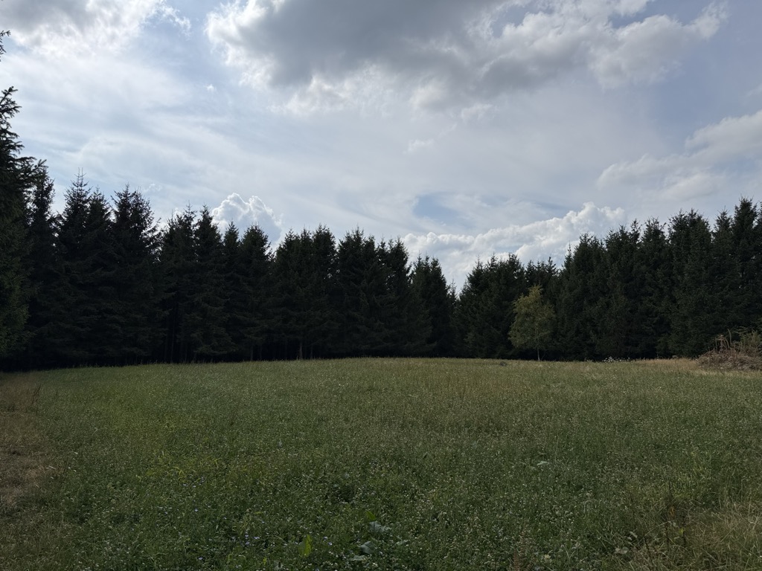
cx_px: 381
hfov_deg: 71.6
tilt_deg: +3.9
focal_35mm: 24
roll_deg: -1.4
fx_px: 528
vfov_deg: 56.8
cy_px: 286
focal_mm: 6.76
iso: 80
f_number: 1.78
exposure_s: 1/11905
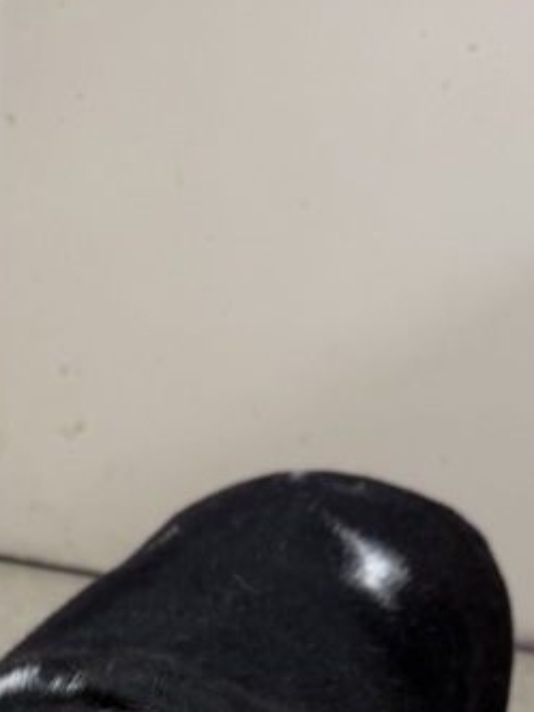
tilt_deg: -30.2
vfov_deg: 22.2
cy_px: 1038
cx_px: 116
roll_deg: -6.0
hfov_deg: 19.7
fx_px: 1522
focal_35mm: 74
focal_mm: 6.76
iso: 64
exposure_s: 1/66
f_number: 1.78
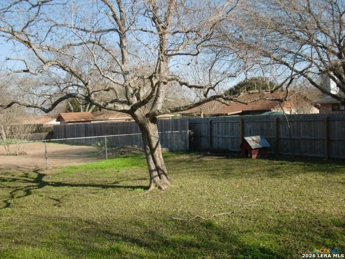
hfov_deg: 49.0
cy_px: 130
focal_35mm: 38
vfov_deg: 37.7
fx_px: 379
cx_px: 172
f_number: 3.9
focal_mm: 6.66
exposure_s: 1/320
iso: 64
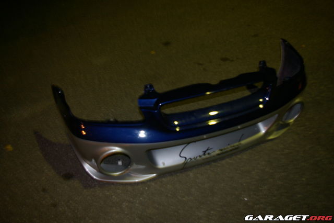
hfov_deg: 62.0
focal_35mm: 30
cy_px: 112
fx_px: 278
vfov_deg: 43.6
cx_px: 167
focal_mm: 20
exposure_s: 1
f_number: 4
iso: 200
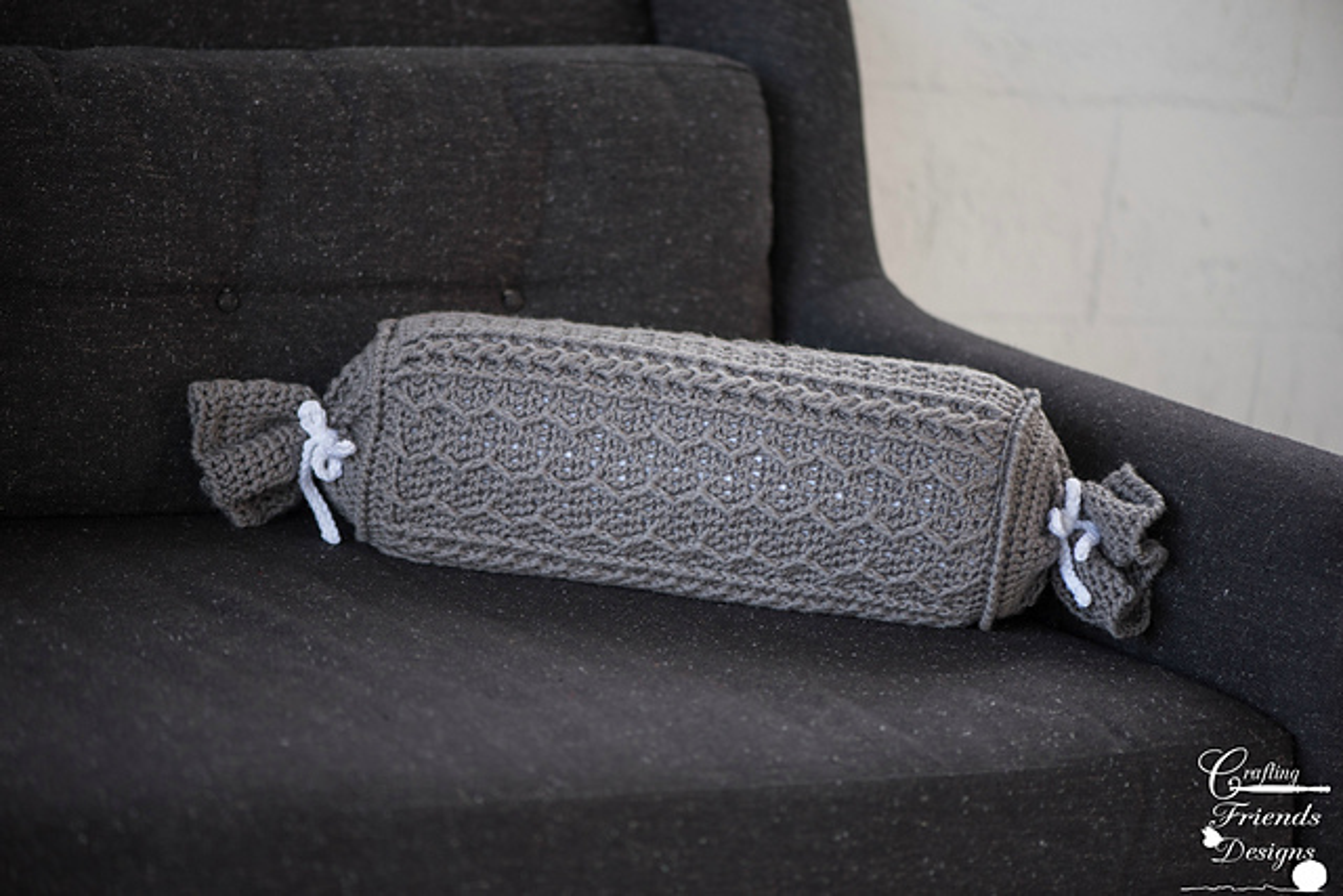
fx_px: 3918
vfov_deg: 13.0
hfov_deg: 19.5
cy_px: 448
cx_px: 672
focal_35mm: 105
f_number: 2.8
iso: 200
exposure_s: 1/200
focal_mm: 105
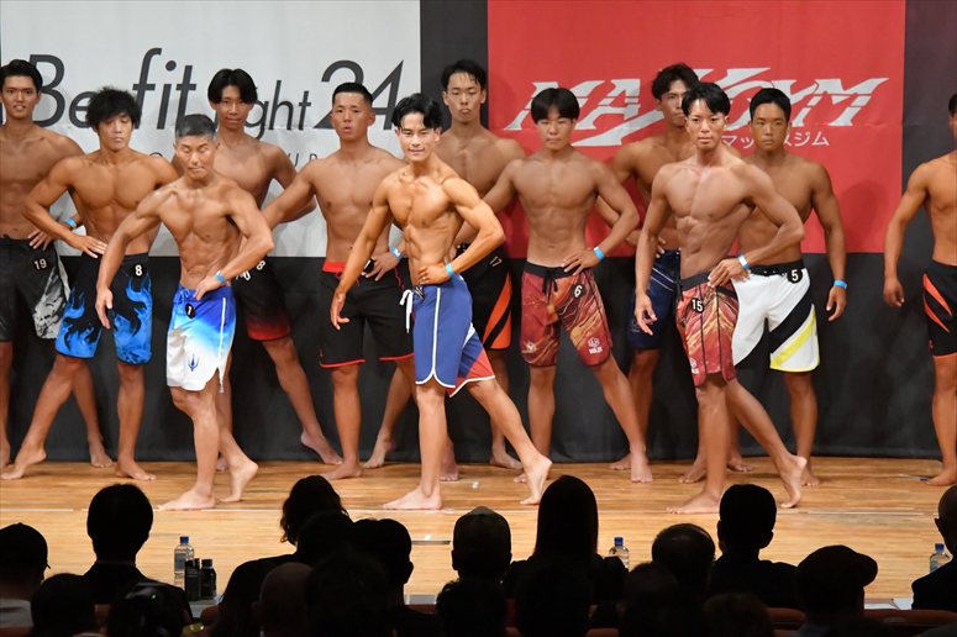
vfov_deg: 6.8
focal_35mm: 202
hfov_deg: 10.2
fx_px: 5367
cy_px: 318
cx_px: 478
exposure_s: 1/400
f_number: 5.6
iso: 10000
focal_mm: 135
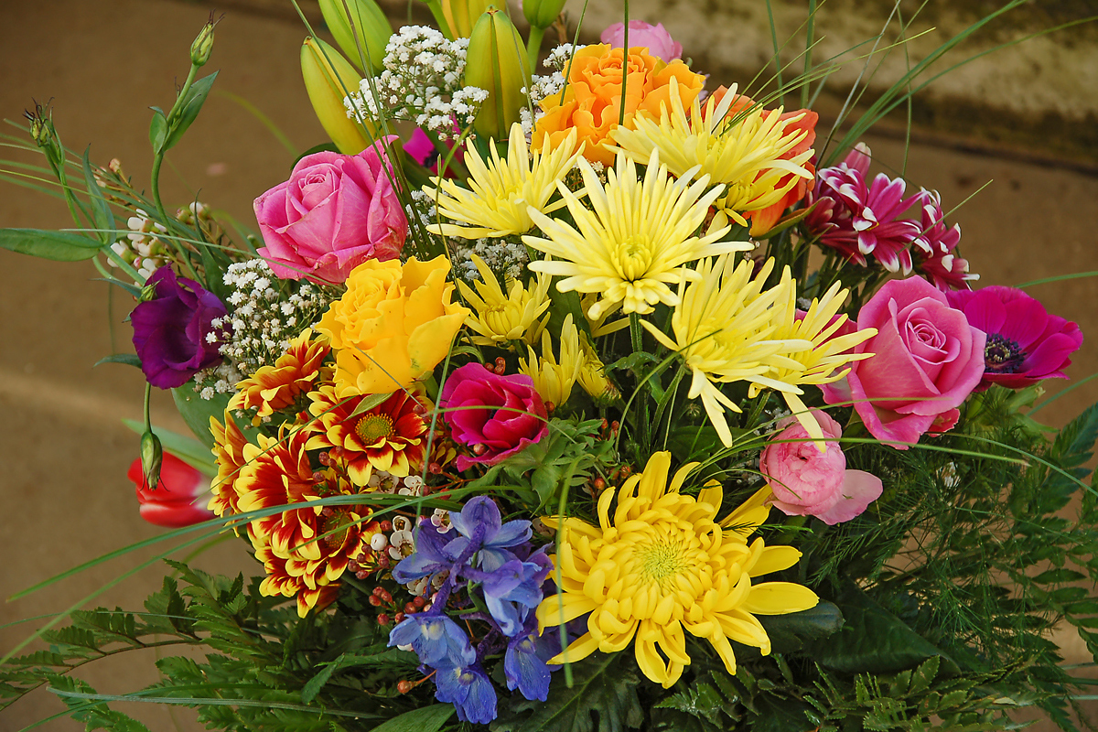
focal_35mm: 117
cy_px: 366
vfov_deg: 11.7
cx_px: 549
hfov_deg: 17.5
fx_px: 3568
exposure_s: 1/180
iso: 200
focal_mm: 78
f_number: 5.6
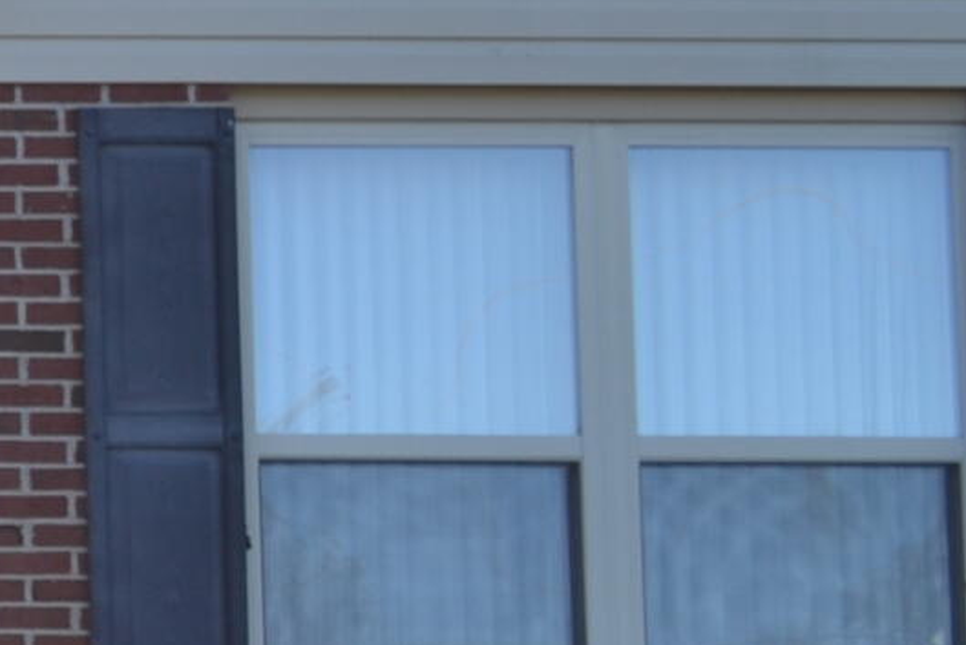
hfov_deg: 10.6
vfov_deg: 8.9
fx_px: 4106
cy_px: 597
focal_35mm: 153
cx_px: -1658
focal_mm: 18
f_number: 5
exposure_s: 1/200
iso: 100
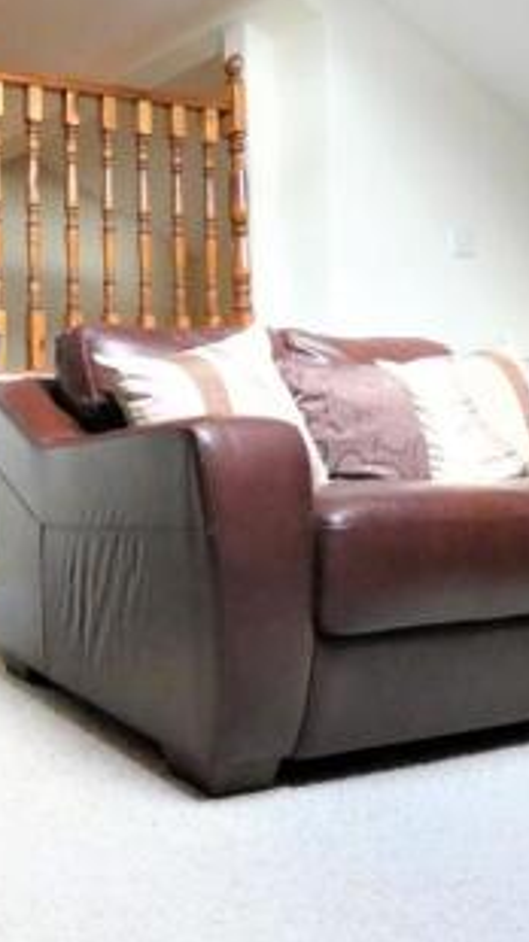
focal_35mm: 41
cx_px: -32
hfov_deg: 26.9
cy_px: 348
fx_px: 1024
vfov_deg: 48.9
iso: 1000
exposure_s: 1/60
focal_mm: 3.6
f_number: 2.8
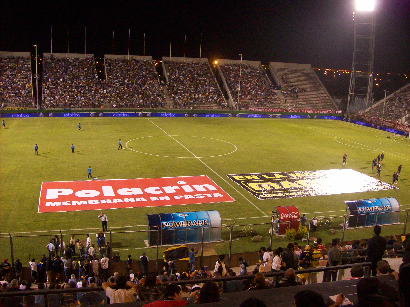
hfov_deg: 51.4
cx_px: 205
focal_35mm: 36
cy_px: 154
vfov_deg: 39.6
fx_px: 426
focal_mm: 6
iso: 200
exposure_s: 1/67.9
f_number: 2.7
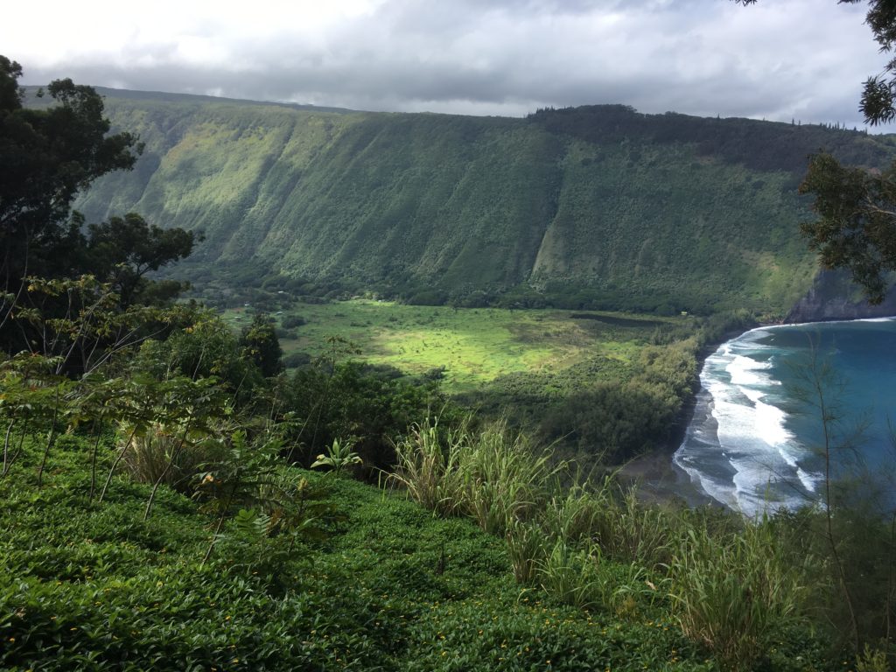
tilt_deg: -10.0
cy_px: 336
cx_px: 448
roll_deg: +0.6
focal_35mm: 29
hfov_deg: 61.7
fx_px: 751
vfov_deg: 48.2
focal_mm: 4.15
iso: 25
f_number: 2.2
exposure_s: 1/845
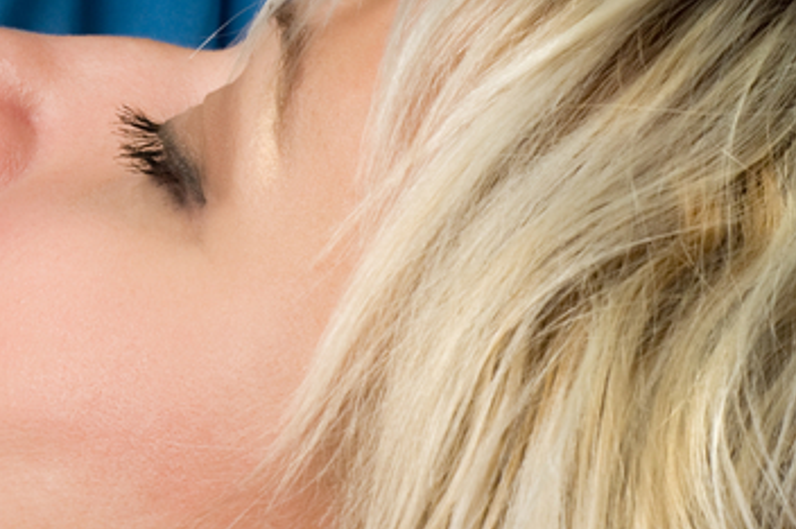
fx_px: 4705
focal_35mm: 213
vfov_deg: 6.4
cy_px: -194
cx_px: -147
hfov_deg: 9.5
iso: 200
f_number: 11
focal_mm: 50
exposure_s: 1/125
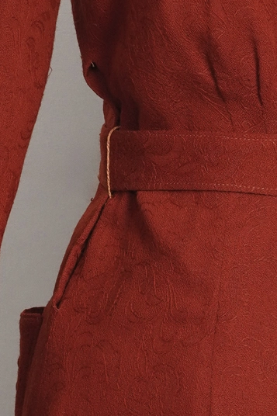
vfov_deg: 8.0
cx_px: 304
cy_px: 334
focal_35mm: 258
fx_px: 2979
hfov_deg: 5.3
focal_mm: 32
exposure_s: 1/20
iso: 320
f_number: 8
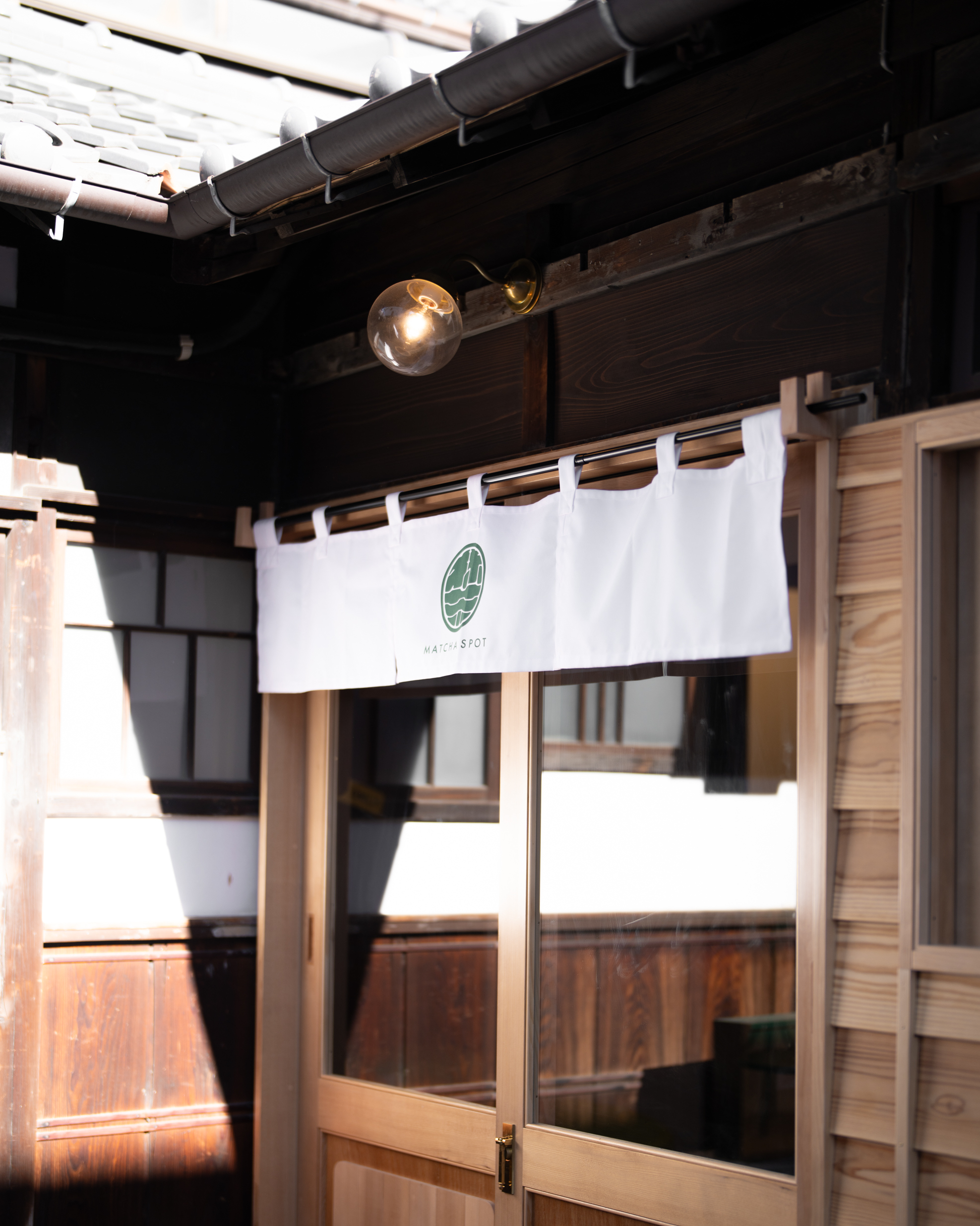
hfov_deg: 26.7
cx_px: 489
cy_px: 697
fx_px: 2067
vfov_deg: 33.0
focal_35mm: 57
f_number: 1.2
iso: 100
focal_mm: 50
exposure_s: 1/2000
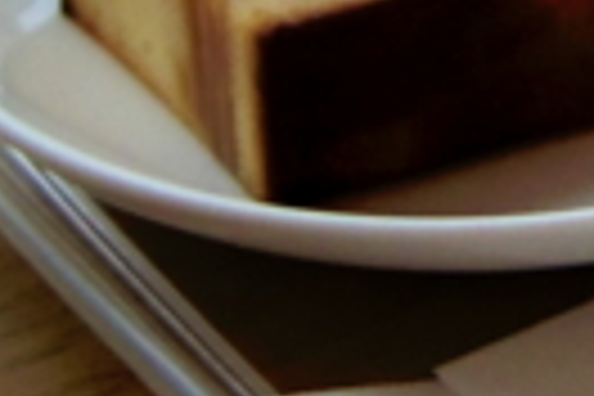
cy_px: -400
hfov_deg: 6.6
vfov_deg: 4.6
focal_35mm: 296
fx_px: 4884
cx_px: 1462
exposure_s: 1/125
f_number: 1.9
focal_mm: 8.5
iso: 200
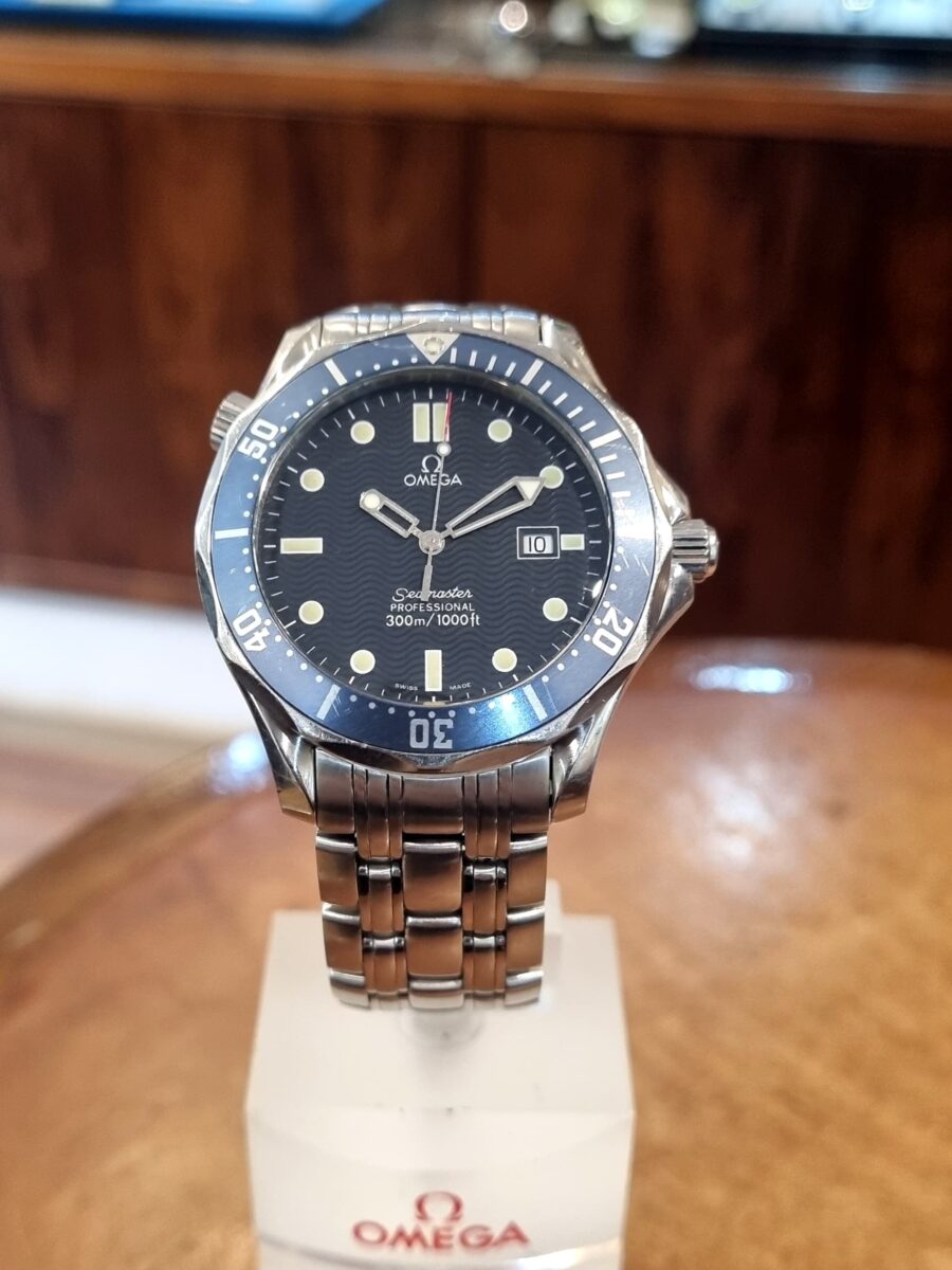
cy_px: 635
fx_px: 953
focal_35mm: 26
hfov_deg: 53.1
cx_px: 476
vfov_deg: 67.3
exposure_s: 1/100
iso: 250
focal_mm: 5.4
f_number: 1.8
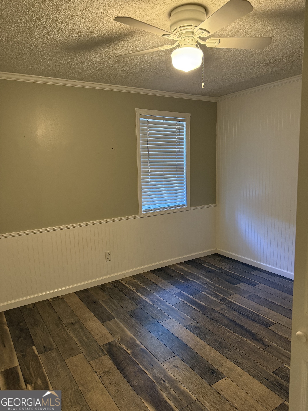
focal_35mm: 24
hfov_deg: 56.8
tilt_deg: -8.7
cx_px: 154
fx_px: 285
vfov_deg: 71.6
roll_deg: +1.5
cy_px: 206
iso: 320
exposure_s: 1/60
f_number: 1.78
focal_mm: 6.76
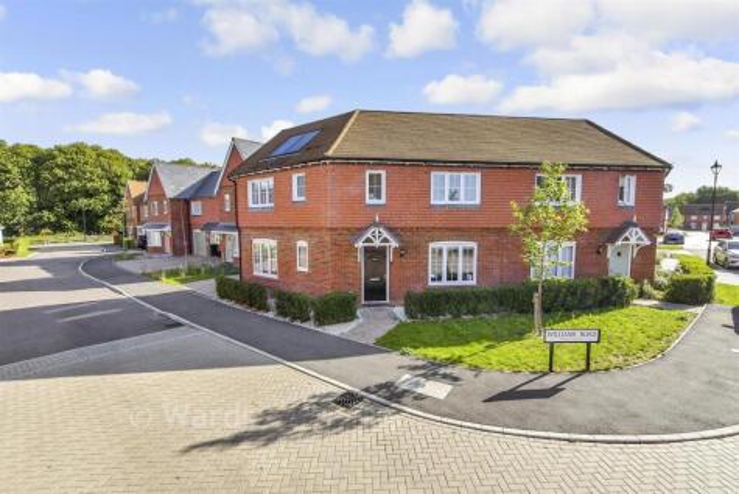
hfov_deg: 100.4
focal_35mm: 15
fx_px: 308
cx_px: 370
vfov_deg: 77.4
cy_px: 247
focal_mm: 10
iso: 400
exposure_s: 1/500
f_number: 9
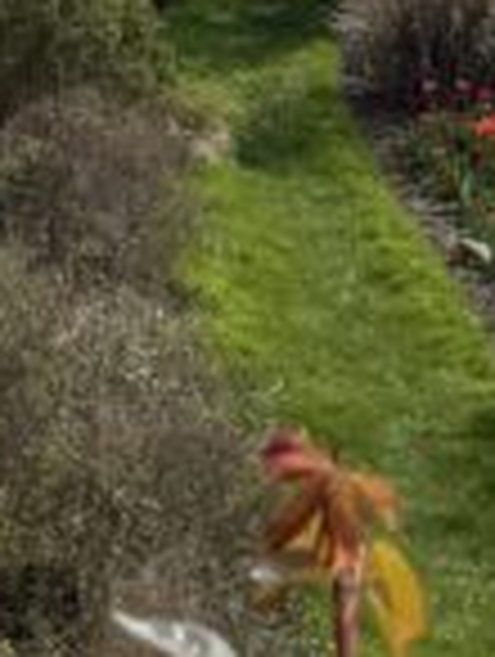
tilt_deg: +0.2
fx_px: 3118
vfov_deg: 11.1
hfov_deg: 8.9
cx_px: -171
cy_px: -567
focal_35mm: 164
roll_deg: +2.0
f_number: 1.78
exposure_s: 1/8130
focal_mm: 6.76
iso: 100
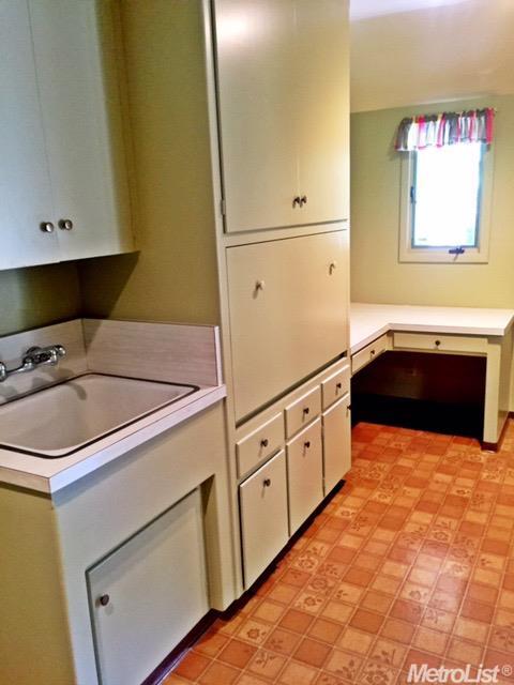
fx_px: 574
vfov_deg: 61.7
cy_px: 342
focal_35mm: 29
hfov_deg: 48.2
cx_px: 257
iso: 250
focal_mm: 4.15
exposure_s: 1/30
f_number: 2.2
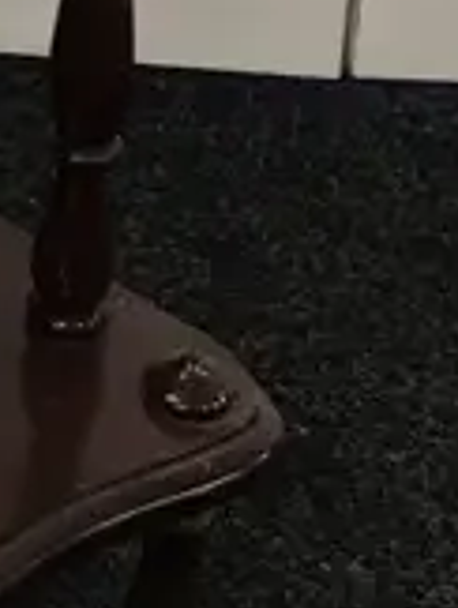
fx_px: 3220
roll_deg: -2.1
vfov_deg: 9.2
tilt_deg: -15.6
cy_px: -1021
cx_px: -511
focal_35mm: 183
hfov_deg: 7.7
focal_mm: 4.15
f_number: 2.2
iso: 40
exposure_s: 1/17
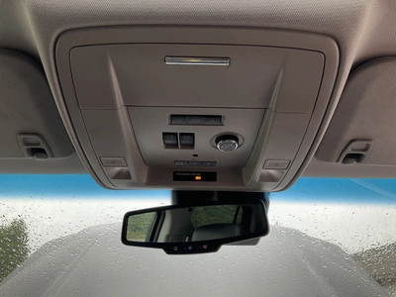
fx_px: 332
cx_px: 198
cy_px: 148
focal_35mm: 29
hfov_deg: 61.7
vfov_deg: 48.2
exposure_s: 1/122
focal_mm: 3
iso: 20
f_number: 1.8
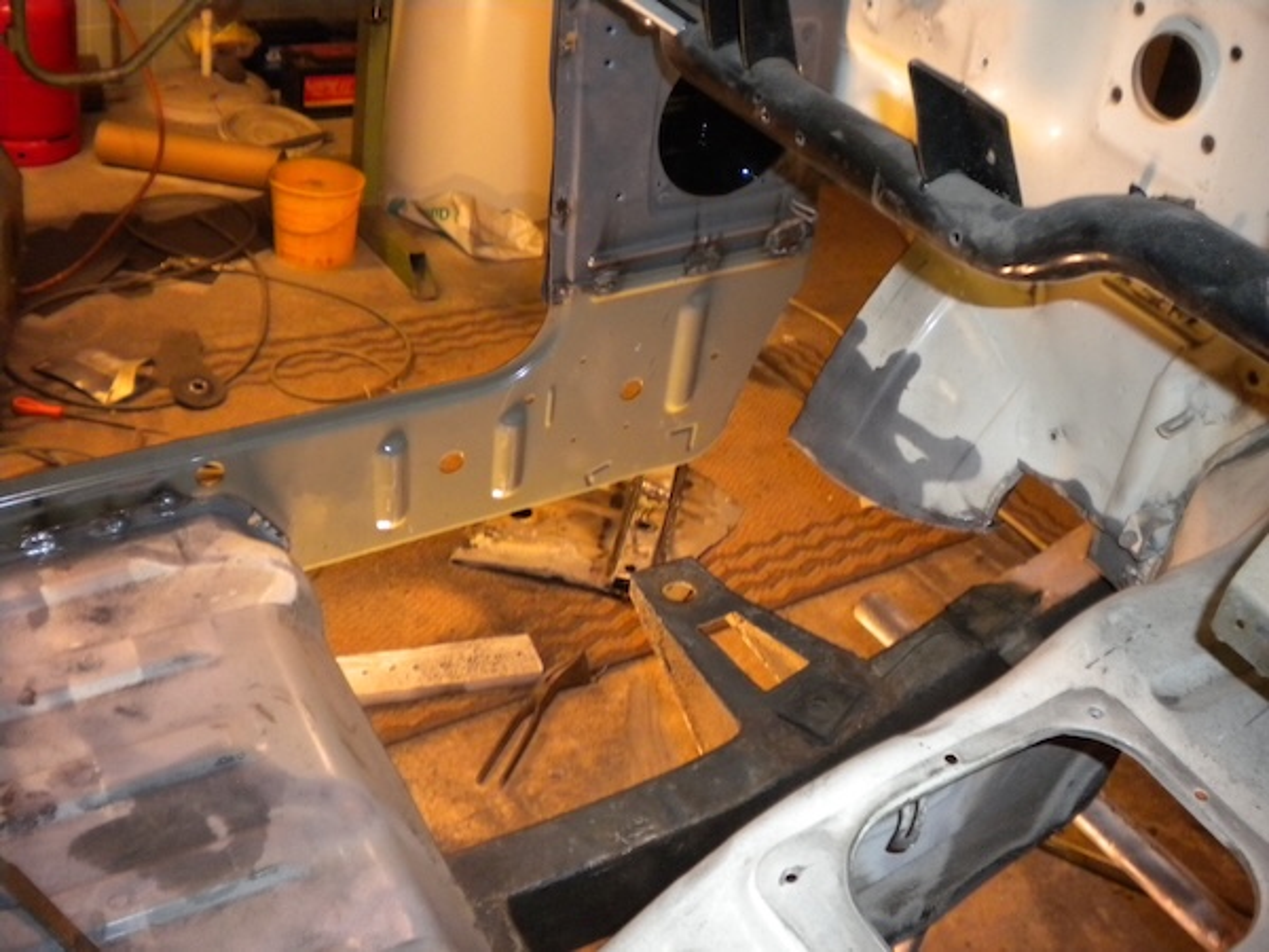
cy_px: 476
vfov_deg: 40.7
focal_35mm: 35
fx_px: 1283
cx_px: 634
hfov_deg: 52.6
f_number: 3.1
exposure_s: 1/30
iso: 400
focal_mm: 6.3
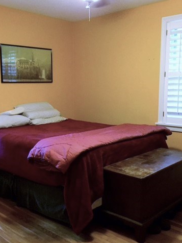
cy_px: 122
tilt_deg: -7.0
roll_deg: +0.0
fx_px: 273
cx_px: 85
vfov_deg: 47.9
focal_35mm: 39
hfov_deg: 36.8
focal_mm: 4.15
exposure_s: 1/20
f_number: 2.2
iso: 250
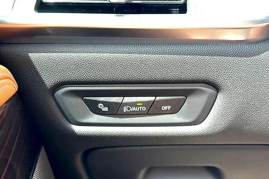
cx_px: 133
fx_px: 247
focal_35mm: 33
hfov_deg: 57.2
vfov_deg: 39.9
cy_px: 100
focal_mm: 6.86
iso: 80
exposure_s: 1/198
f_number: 1.78
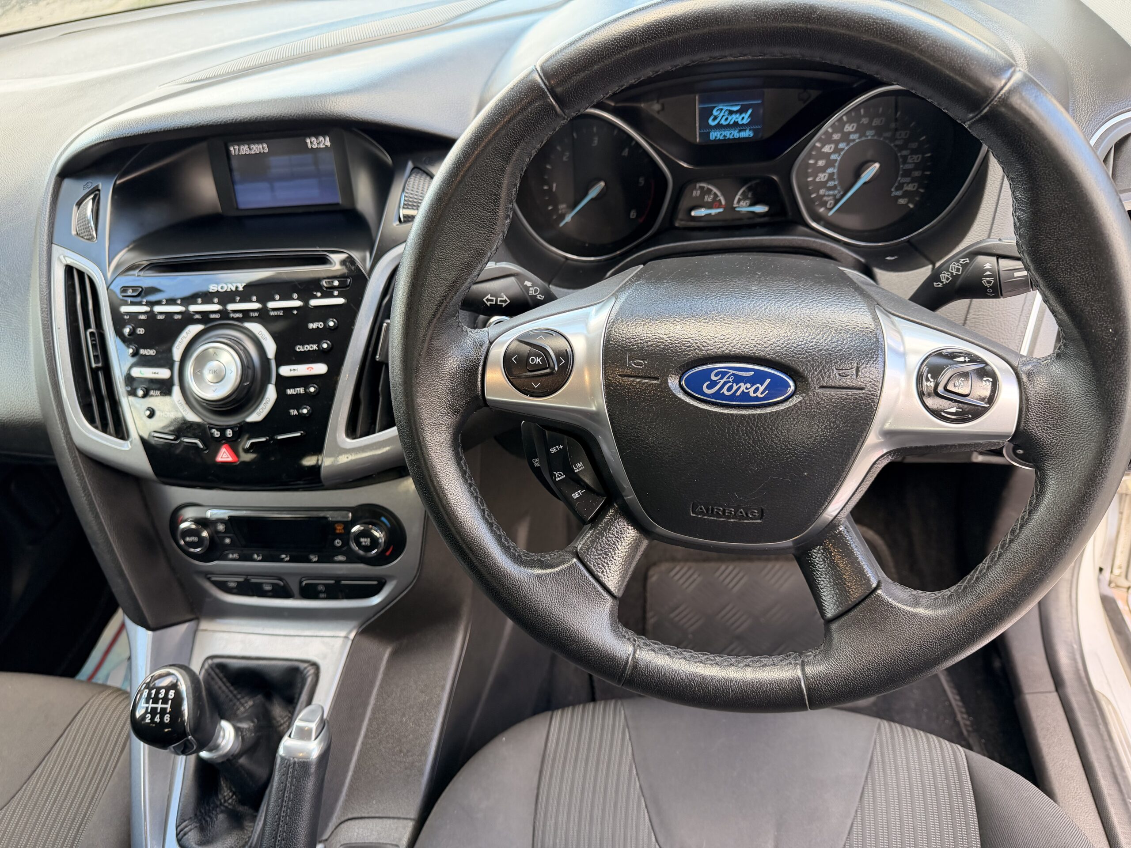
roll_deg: +6.6
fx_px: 784
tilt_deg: -40.2
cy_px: 424
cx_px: 566
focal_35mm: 24
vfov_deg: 56.8
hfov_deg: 71.6
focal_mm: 6.76
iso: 200
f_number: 1.78
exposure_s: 1/129
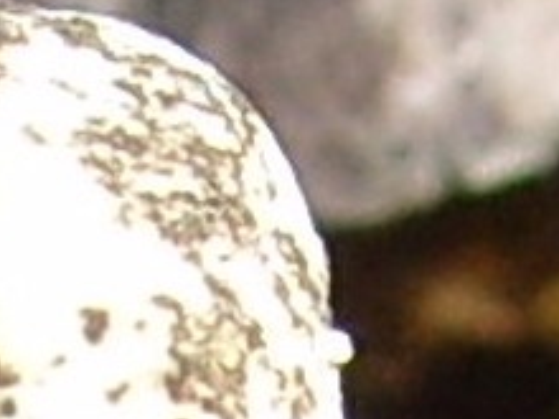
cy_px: 363
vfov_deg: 14.4
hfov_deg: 18.7
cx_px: -25
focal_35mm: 102
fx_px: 1647
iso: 80
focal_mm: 7.8
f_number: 4.4
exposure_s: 1/180
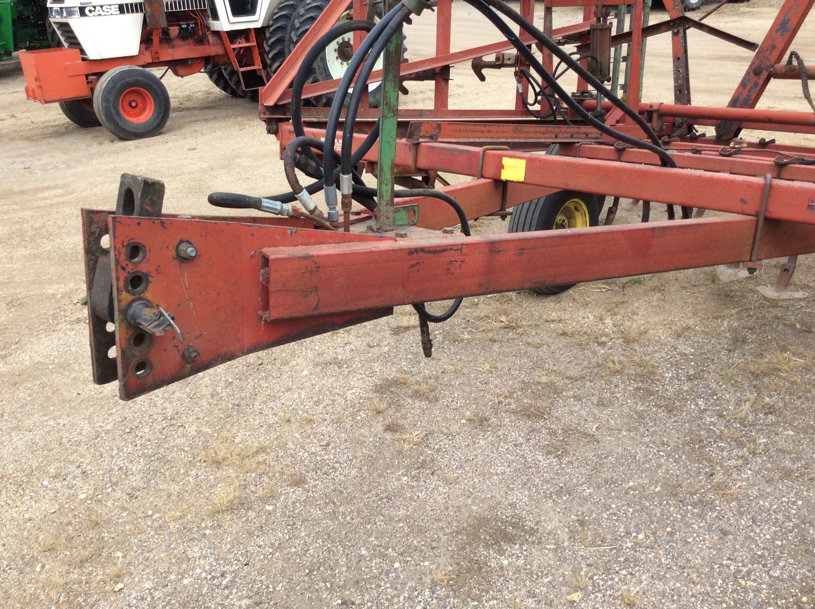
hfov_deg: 56.9
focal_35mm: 32
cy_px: 304
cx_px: 408
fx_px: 752
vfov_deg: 44.1
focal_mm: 3.3
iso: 32
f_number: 2.4
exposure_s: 1/245
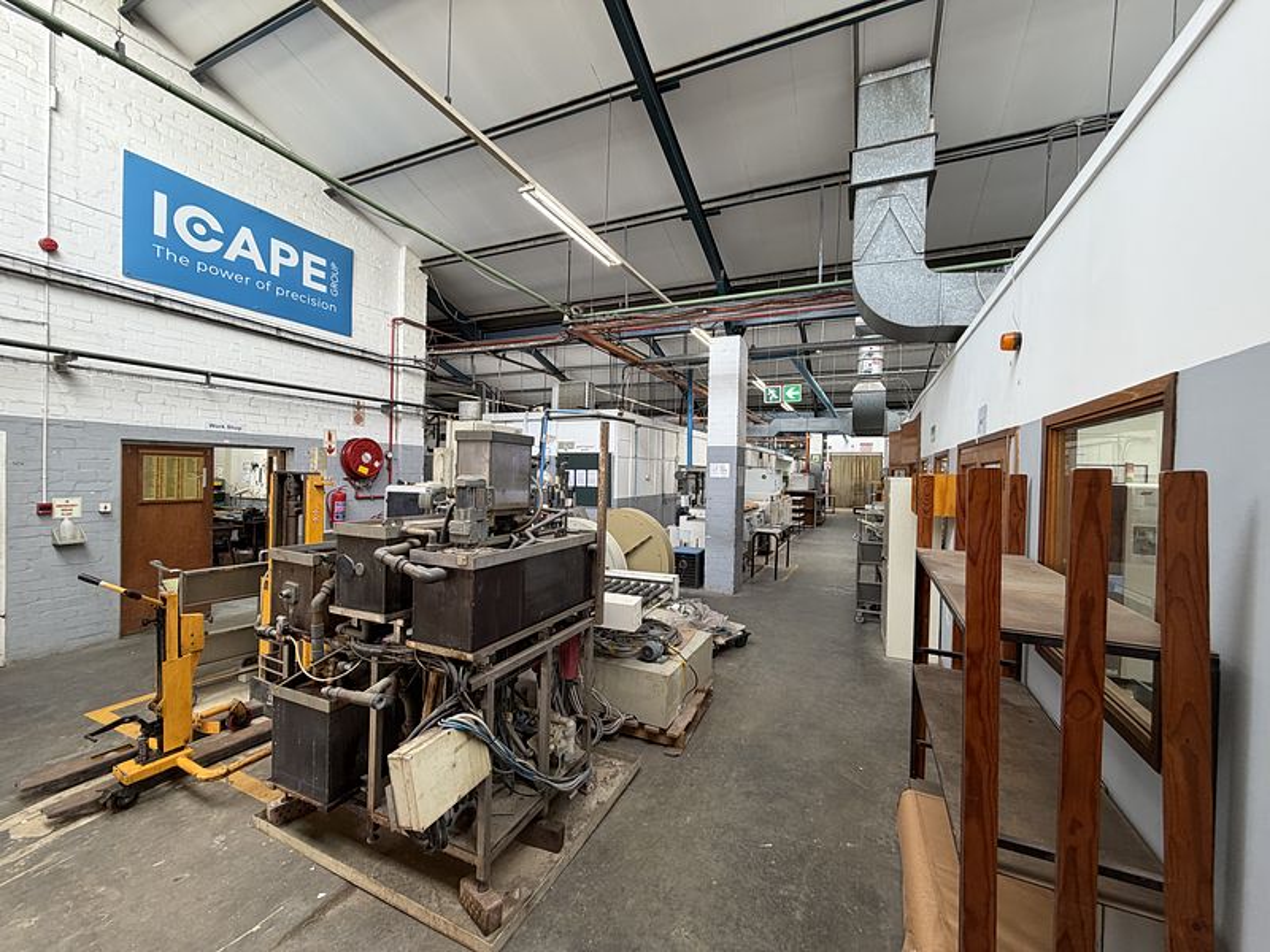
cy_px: 476
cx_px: 635
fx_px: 514
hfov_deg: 102.1
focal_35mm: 14
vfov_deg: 85.7
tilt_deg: -0.8
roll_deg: -1.1
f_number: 2.2
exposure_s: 1/100
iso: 160
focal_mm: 2.22
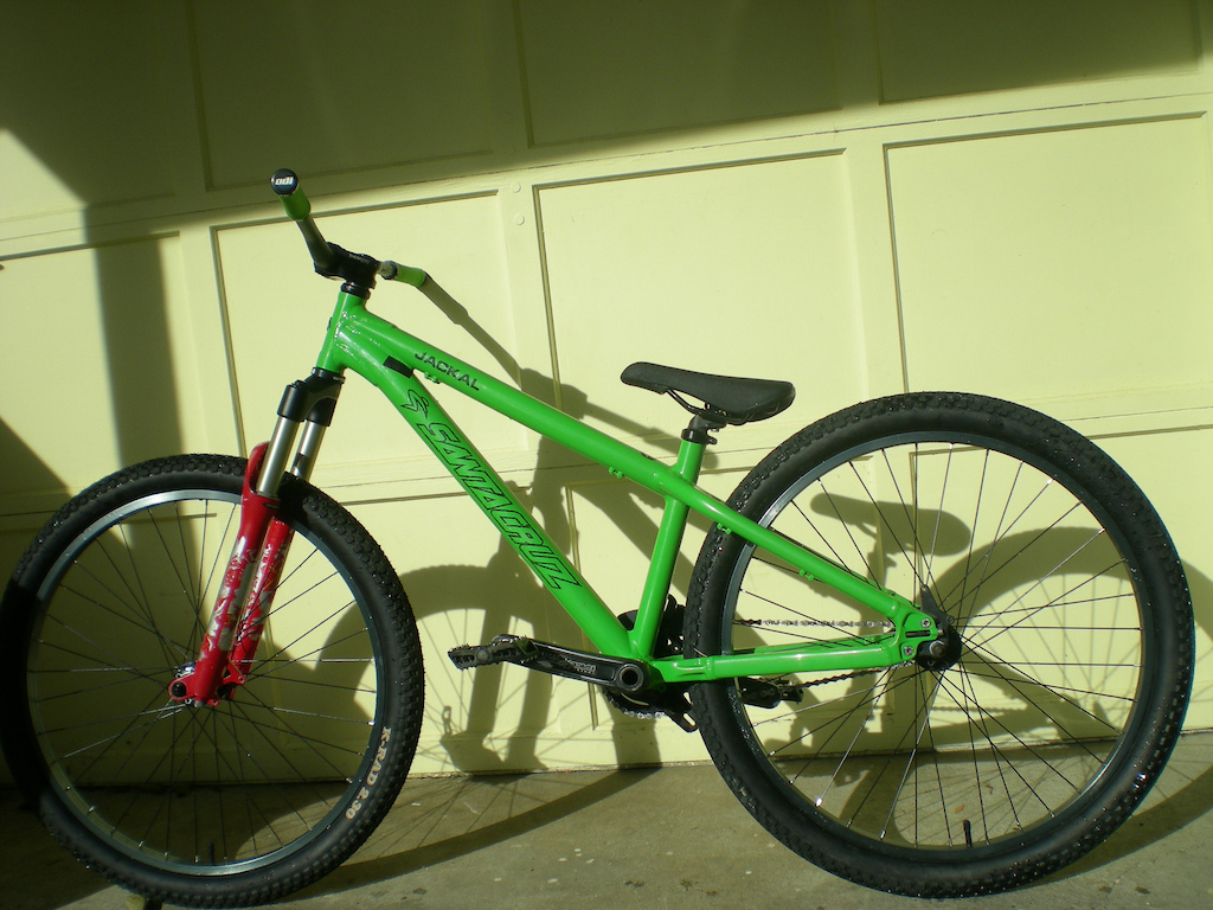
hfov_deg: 49.0
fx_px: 1332
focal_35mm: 38
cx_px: 606
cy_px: 455
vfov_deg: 37.7
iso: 50
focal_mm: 6.3
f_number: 4.6
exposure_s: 1/446
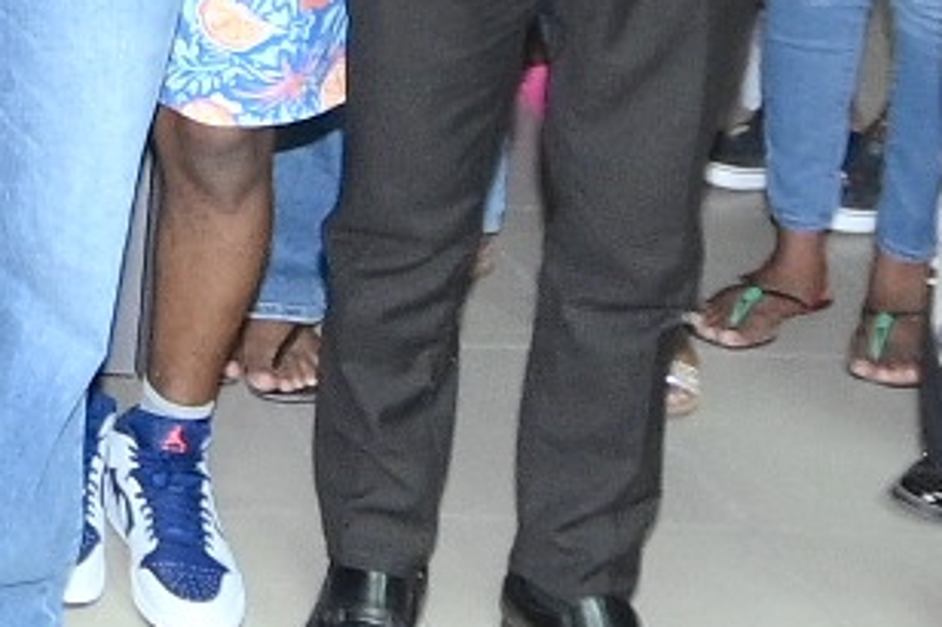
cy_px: -407
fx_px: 3007
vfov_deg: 11.3
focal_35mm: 115
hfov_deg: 14.6
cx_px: -957
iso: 1250
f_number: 5
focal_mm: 12
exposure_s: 1/100
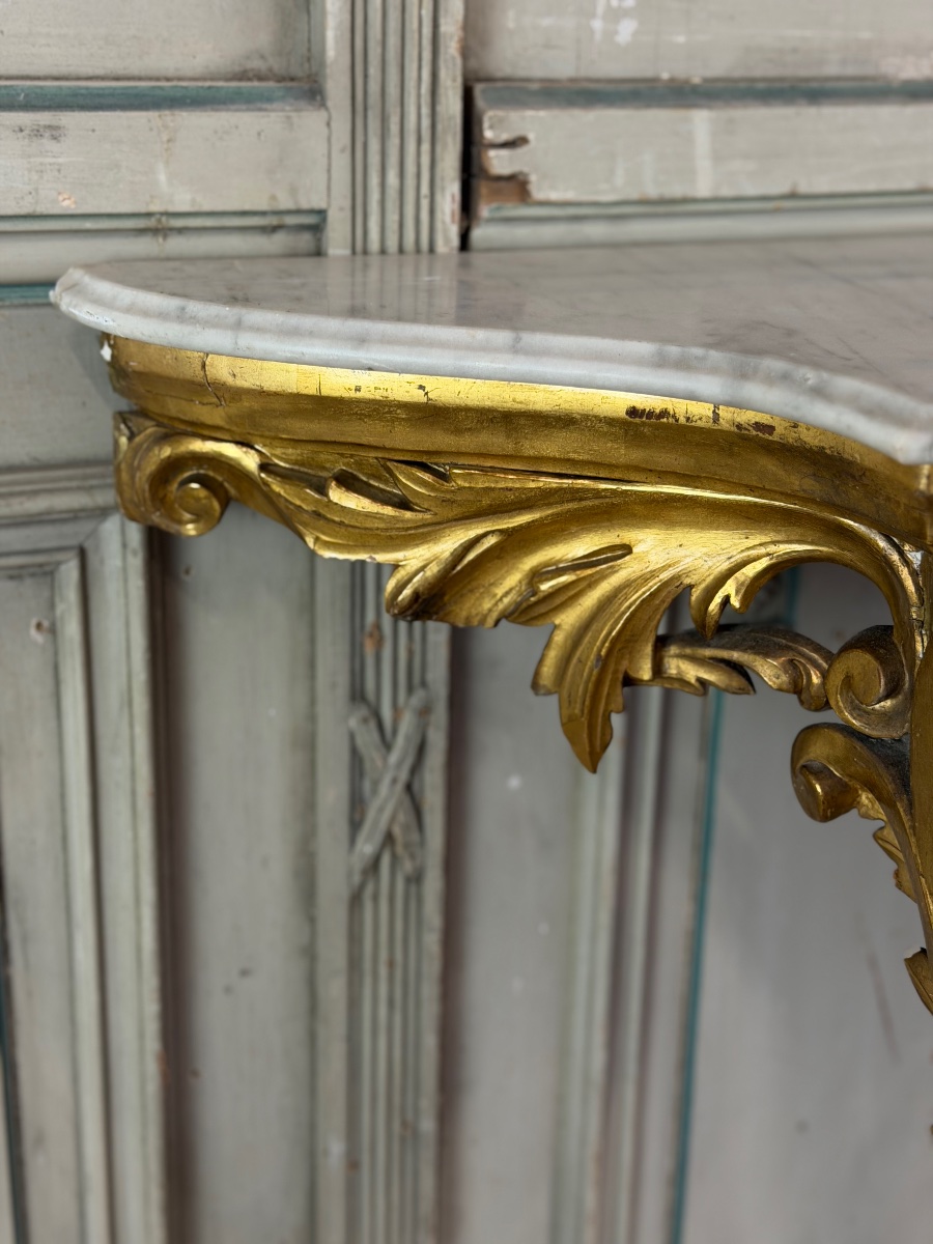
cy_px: 622
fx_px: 1725
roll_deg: -0.5
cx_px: 466
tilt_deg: -19.4
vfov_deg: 39.7
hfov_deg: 30.3
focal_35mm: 48
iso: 125
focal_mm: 6.76
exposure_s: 1/50
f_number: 1.78
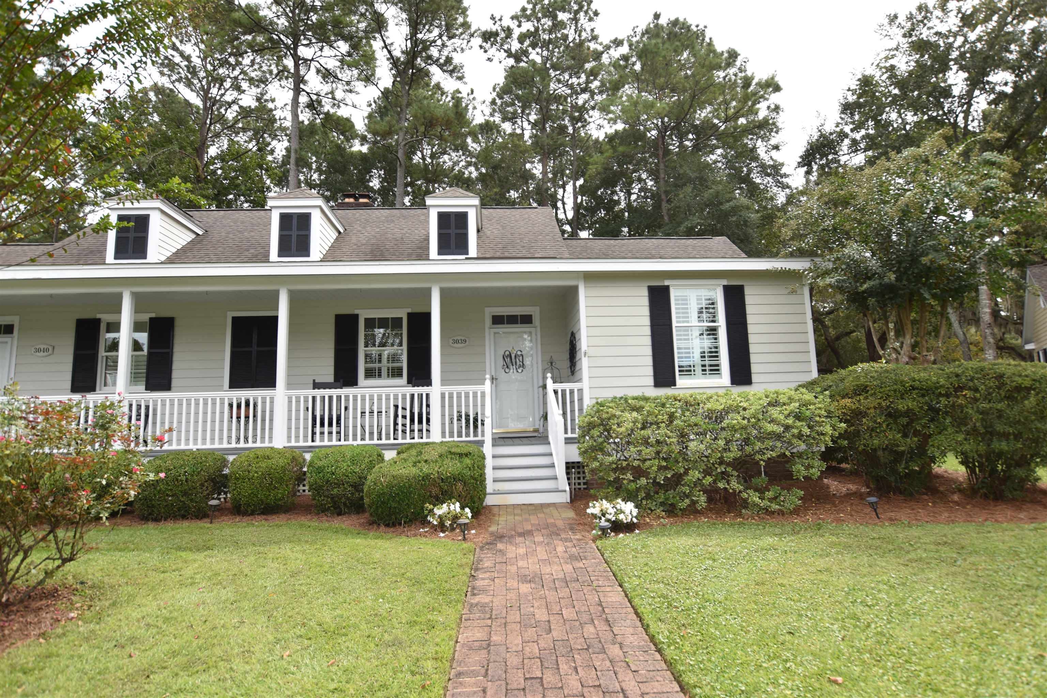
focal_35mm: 18
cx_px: 524
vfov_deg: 67.4
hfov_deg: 90.0
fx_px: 523
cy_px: 349
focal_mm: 12
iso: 100
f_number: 5
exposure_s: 1/200
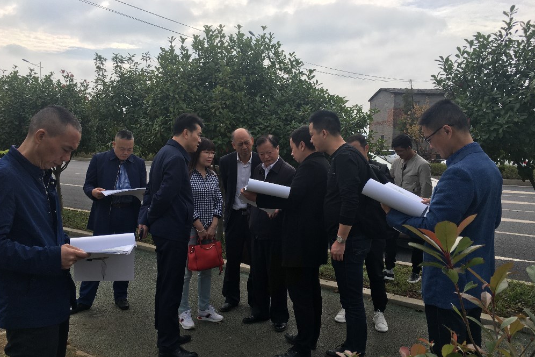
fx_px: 461
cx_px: 262
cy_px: 195
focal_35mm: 31
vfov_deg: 42.3
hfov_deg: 60.3
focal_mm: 4.15
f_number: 2.2
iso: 25
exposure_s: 1/1350
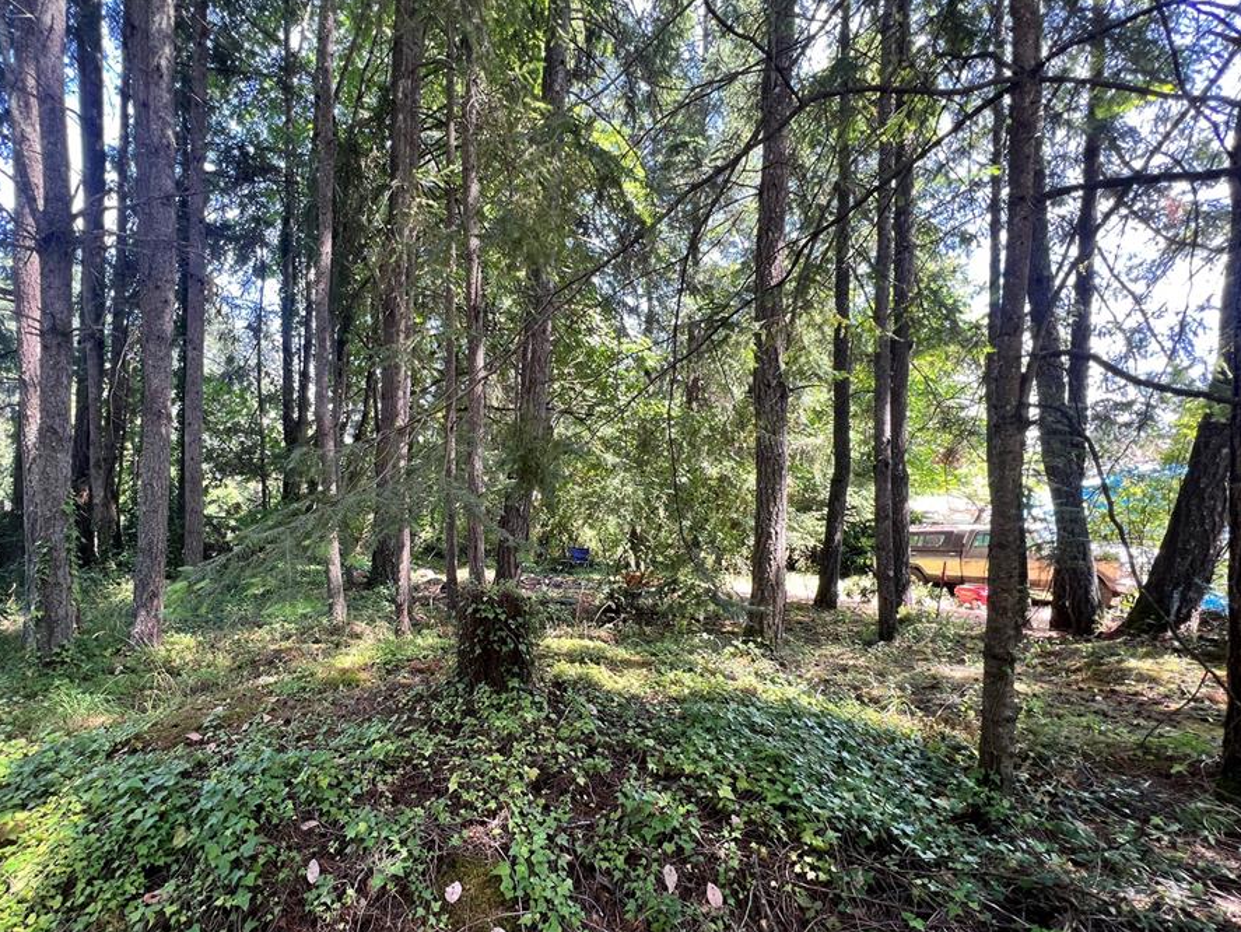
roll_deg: -0.7
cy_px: 532
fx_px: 538
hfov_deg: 97.7
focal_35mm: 15
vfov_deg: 81.3
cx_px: 551
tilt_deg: -2.6
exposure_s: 1/99
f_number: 1.8
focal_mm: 1.57
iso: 80
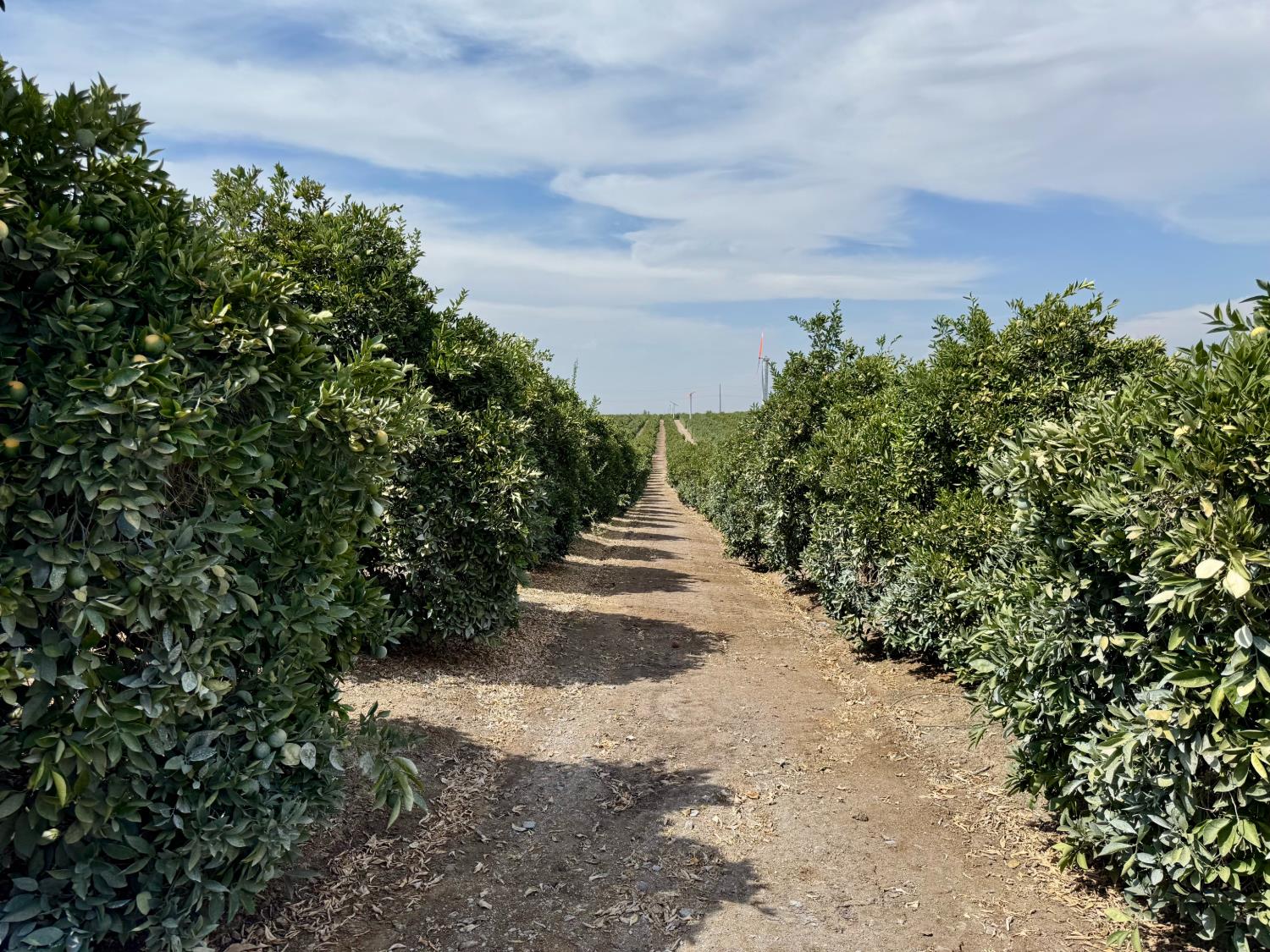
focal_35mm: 24
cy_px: 476
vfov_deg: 56.8
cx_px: 635
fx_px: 881
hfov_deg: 71.6
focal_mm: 6.76
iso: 80
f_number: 1.78
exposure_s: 1/6410
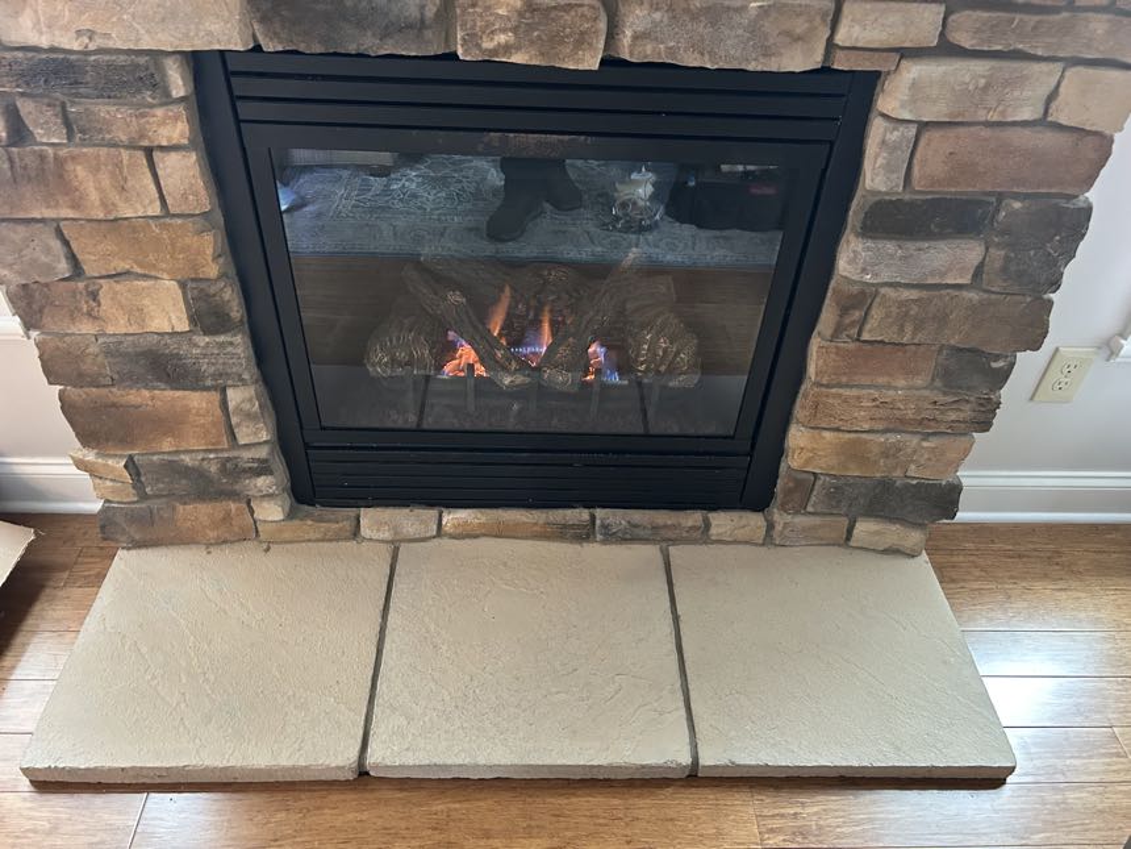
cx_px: 566
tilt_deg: -39.0
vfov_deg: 53.1
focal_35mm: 26
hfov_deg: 67.3
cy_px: 424
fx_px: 849
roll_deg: -2.4
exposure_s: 1/40
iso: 400
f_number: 1.5
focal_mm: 5.7
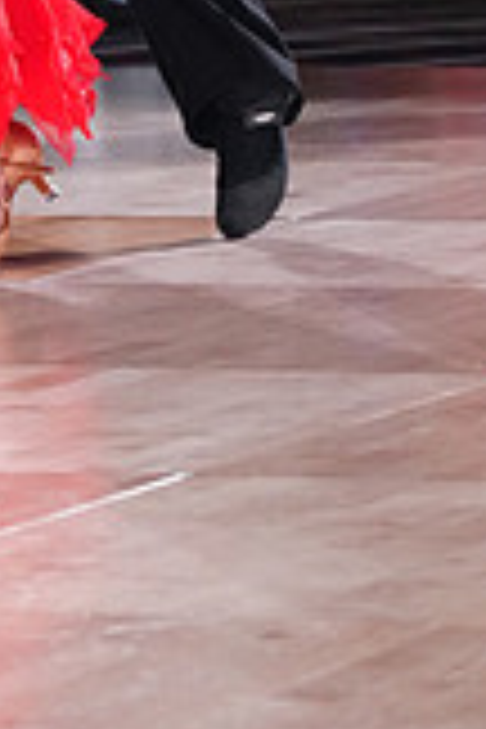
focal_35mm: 376
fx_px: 7613
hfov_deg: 3.6
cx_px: -124
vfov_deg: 5.4
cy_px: -544
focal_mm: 105
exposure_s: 1/320
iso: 2500
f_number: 4
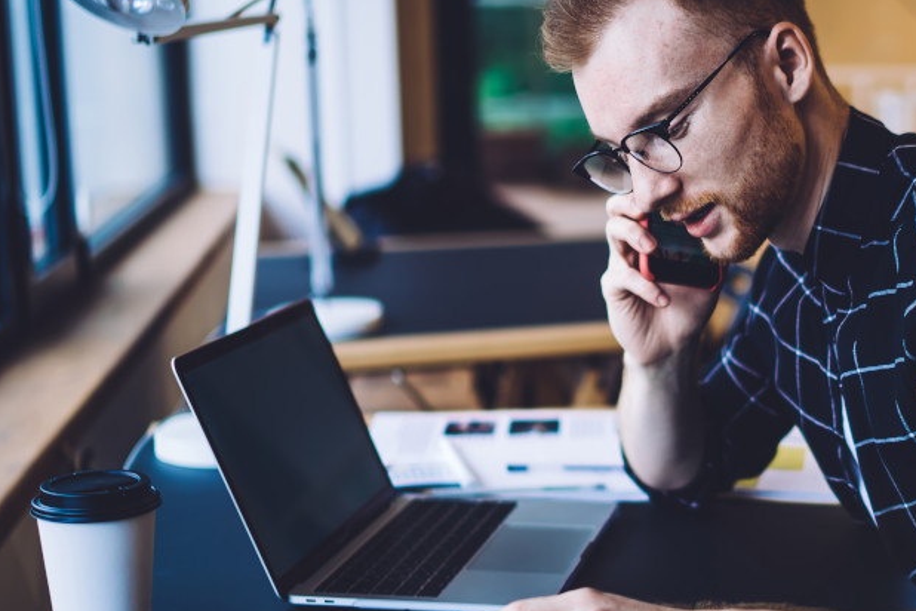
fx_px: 1730
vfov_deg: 20.0
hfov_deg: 28.5
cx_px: 829
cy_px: 343
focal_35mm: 68
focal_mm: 35
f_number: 1.4
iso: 400
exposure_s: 1/500
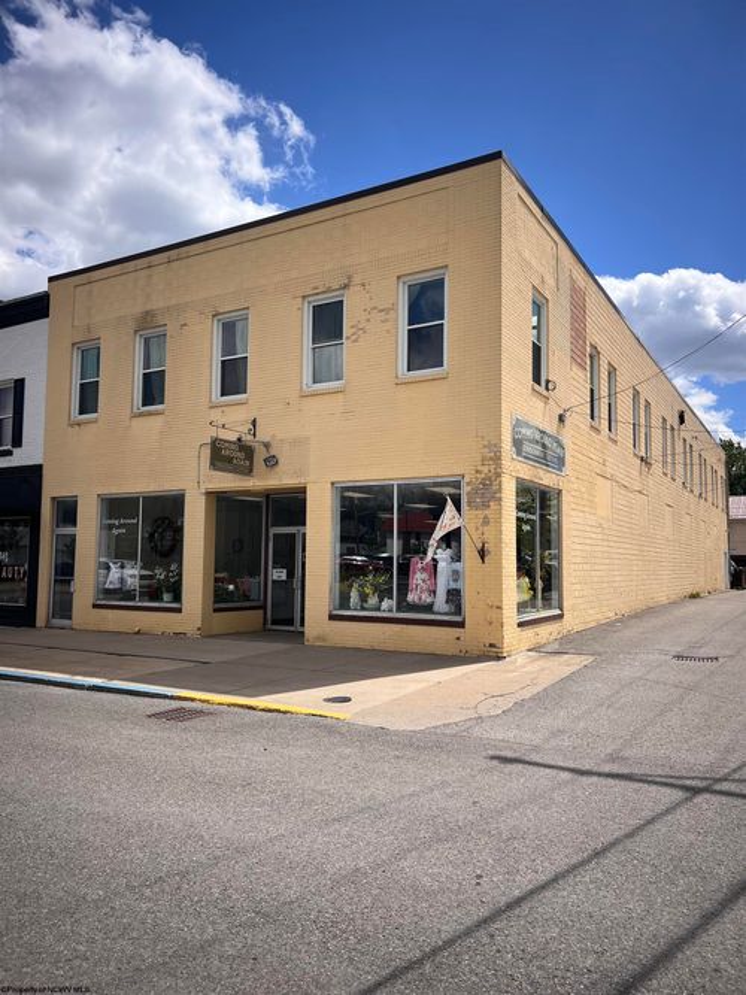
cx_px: 373
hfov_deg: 53.0
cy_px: 498
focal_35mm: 26
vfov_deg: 67.3
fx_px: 747
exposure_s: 1/5882
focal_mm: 5.7
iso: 50
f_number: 1.5
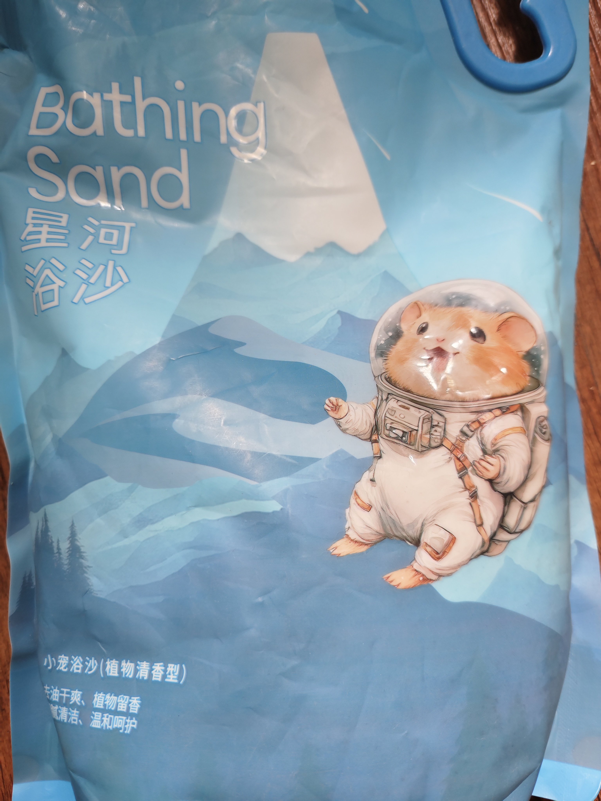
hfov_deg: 58.9
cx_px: 300
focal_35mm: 23
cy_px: 400
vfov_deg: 73.9
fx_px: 532
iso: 268
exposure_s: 1/20
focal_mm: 5.5
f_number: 1.75
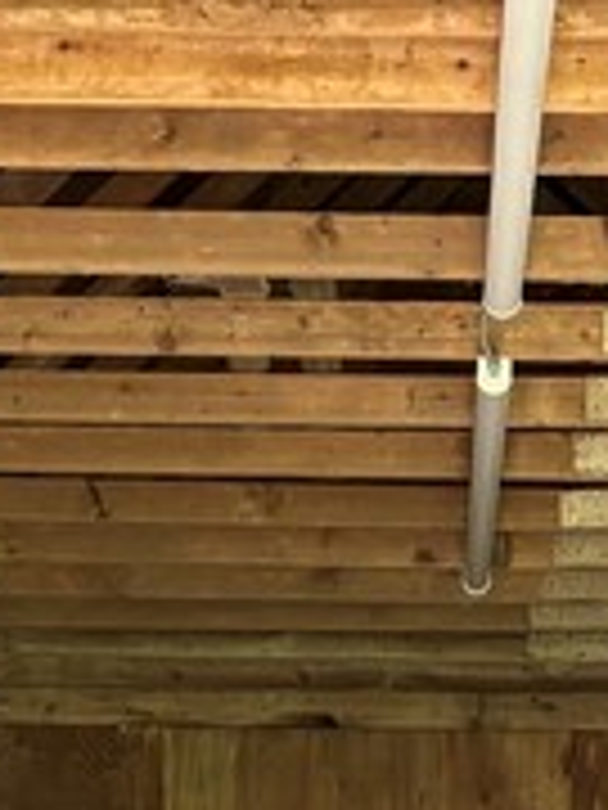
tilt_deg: -2.3
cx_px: 441
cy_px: 1206
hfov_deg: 10.0
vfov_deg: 12.7
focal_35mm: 148
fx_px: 3466
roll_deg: -0.4
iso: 125
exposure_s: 1/76
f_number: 1.6
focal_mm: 5.96
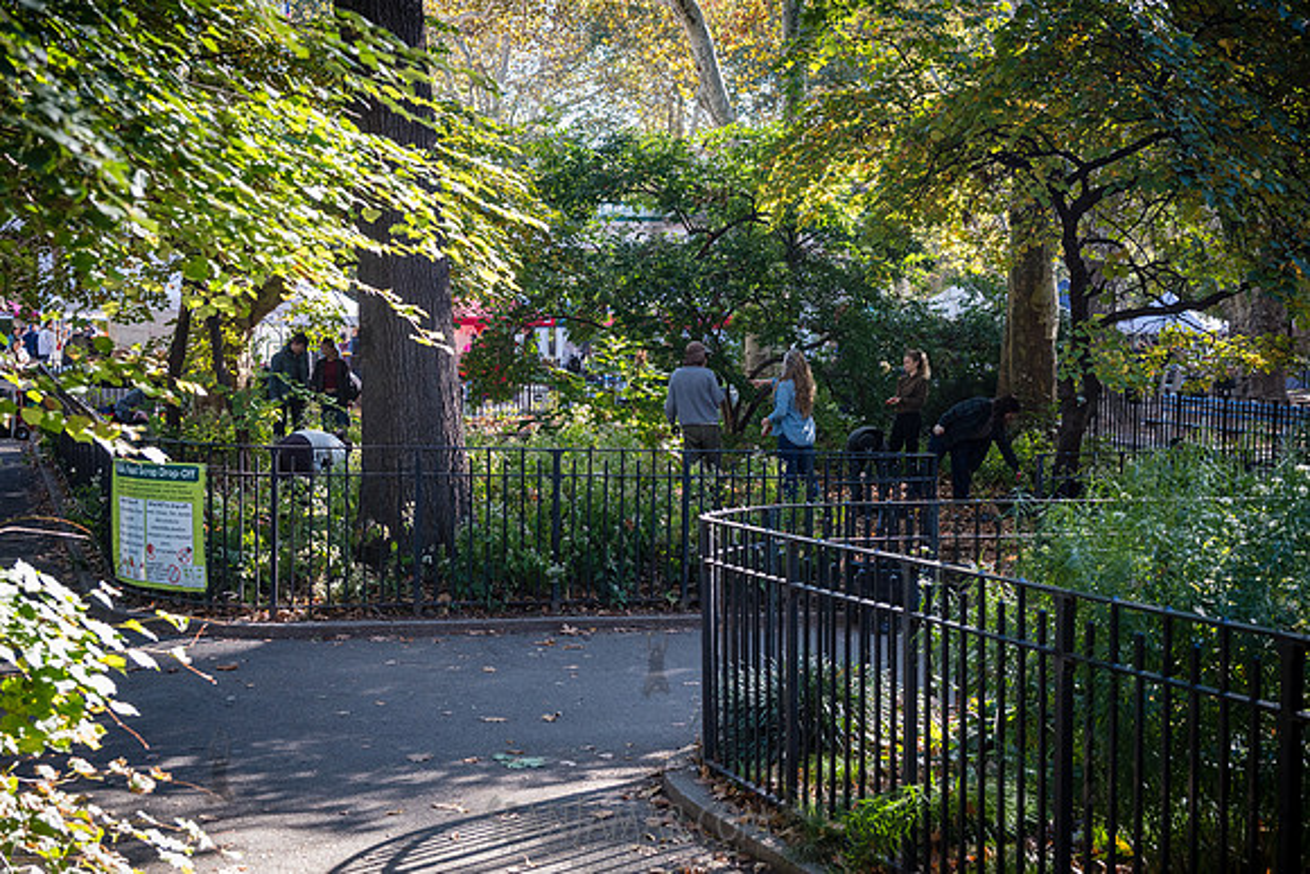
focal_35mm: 49
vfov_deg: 27.6
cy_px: 437
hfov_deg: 40.5
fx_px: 1777
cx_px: 655
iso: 1000
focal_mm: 48
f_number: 4
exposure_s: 1/640
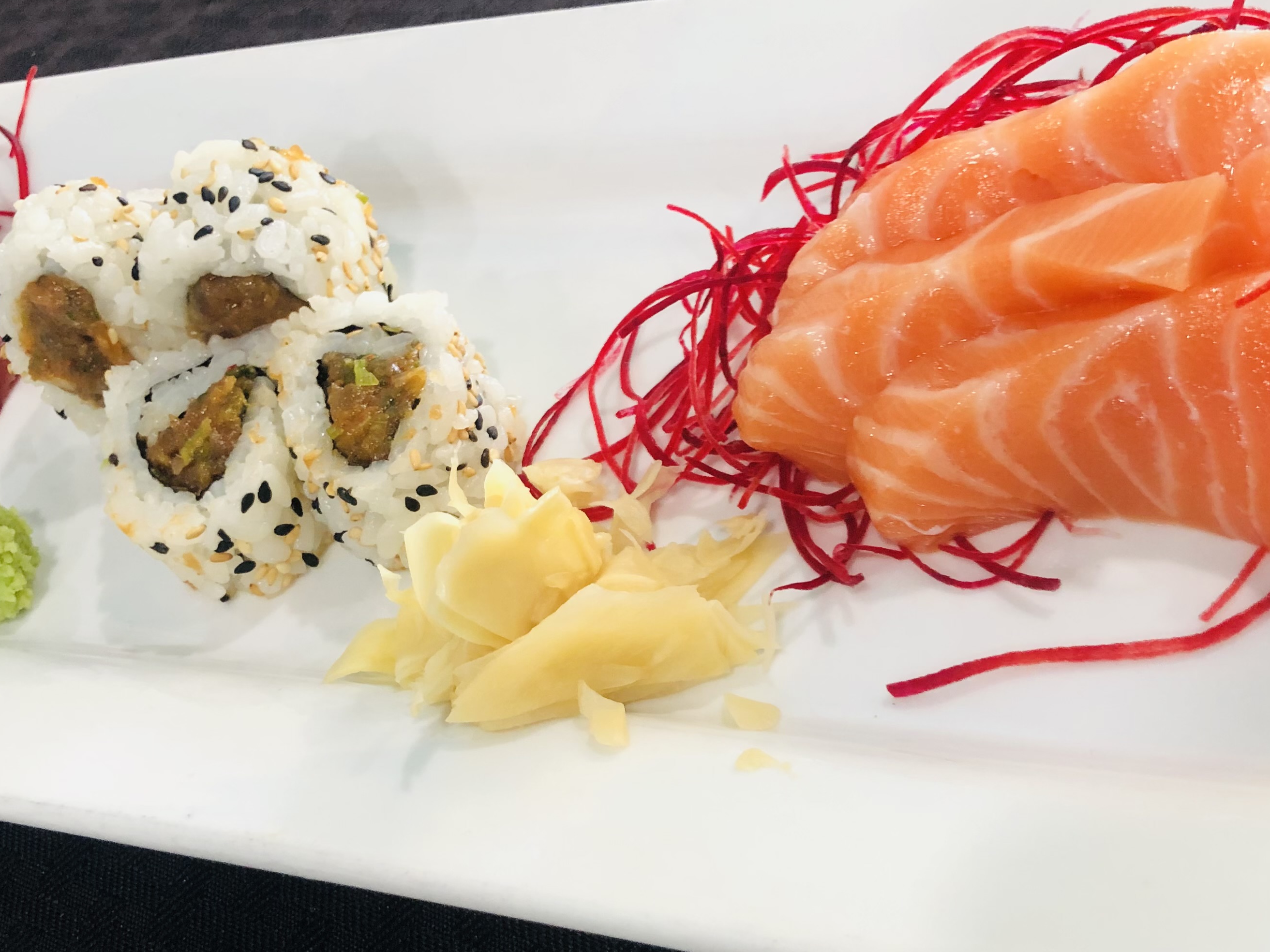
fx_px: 1578
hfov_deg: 43.7
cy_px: 561
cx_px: 516
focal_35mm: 43
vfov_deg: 33.5
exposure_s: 1/15
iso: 50
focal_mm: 4
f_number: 1.8
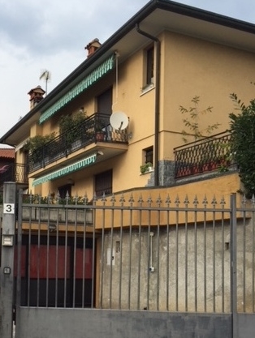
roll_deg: -3.6
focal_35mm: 30
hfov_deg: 46.9
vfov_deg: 59.9
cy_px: 173
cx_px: 125
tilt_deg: +4.0
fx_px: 294
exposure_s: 1/1041
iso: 32
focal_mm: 4.15
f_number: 2.2
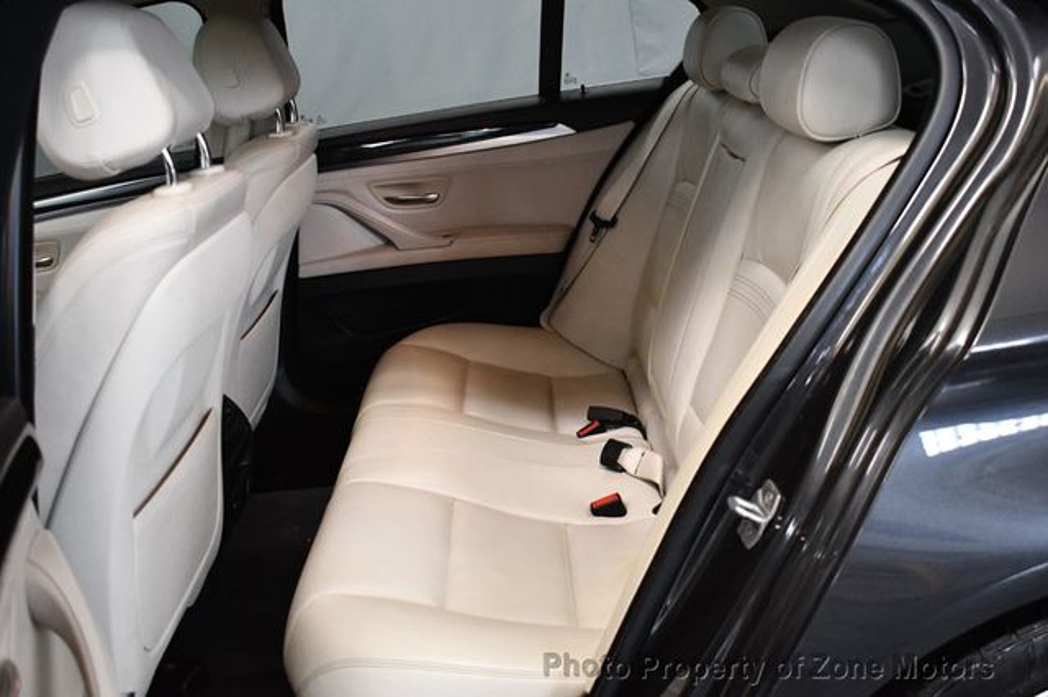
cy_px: 348
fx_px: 1135
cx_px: 524
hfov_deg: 49.6
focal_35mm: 39
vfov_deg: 34.2
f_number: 4
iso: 2800
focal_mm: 26
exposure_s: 1/125
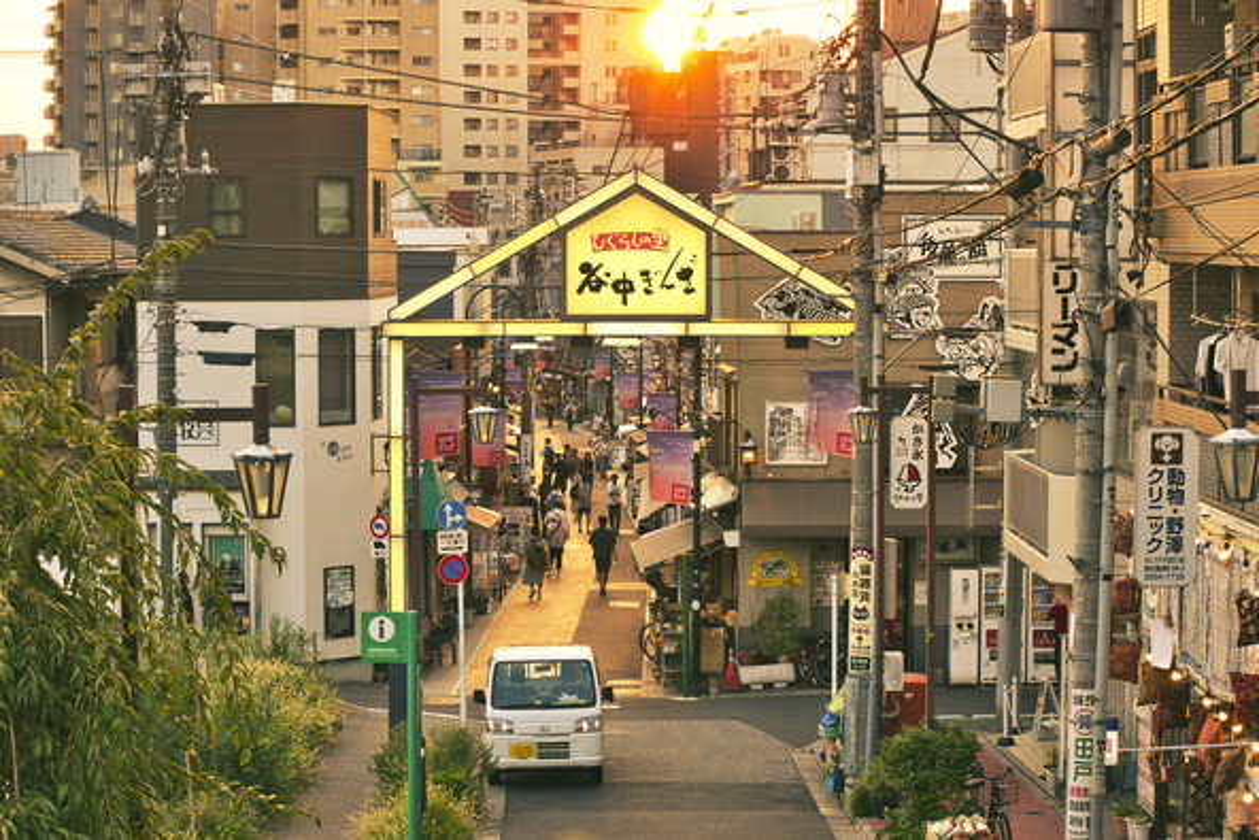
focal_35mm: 81
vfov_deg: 16.9
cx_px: 630
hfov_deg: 25.1
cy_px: 420
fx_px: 2833
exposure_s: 1/50
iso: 400
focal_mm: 30
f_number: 8
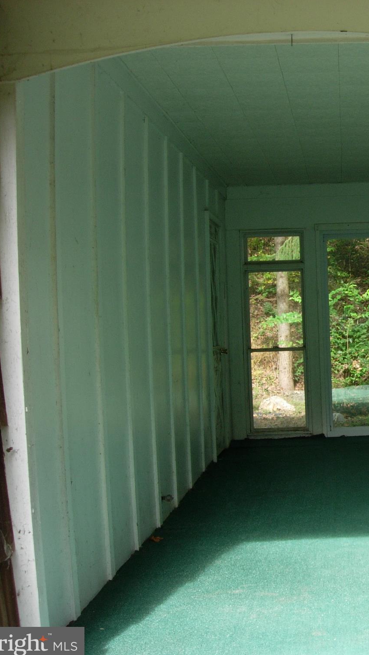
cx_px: 420
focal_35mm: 56
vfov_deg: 37.2
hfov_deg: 20.3
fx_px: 974
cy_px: 330
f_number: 2.8
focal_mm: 7.8
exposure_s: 1/98.7
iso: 64
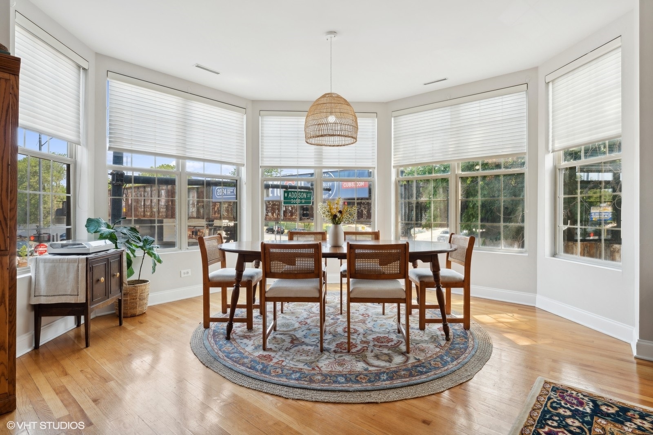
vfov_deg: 67.4
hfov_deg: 90.0
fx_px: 326
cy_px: 218
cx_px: 326
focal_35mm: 18
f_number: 8
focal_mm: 18
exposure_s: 1/40
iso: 320
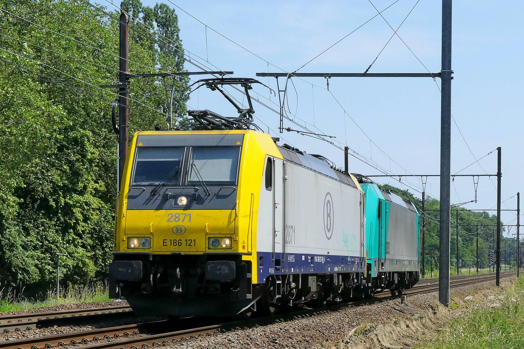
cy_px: 174
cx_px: 262
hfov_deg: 30.5
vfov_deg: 20.6
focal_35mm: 66
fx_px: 960
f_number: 9
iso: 400
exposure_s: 1/800
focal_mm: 24.2
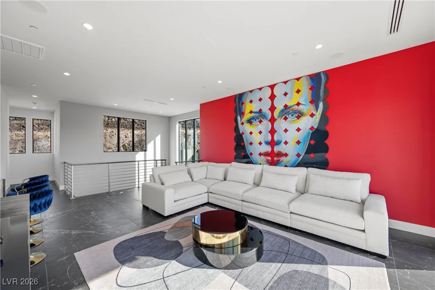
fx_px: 169
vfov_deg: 81.2
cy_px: 145
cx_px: 218
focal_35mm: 14
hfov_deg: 104.2
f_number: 8
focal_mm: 14
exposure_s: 1/40
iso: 500
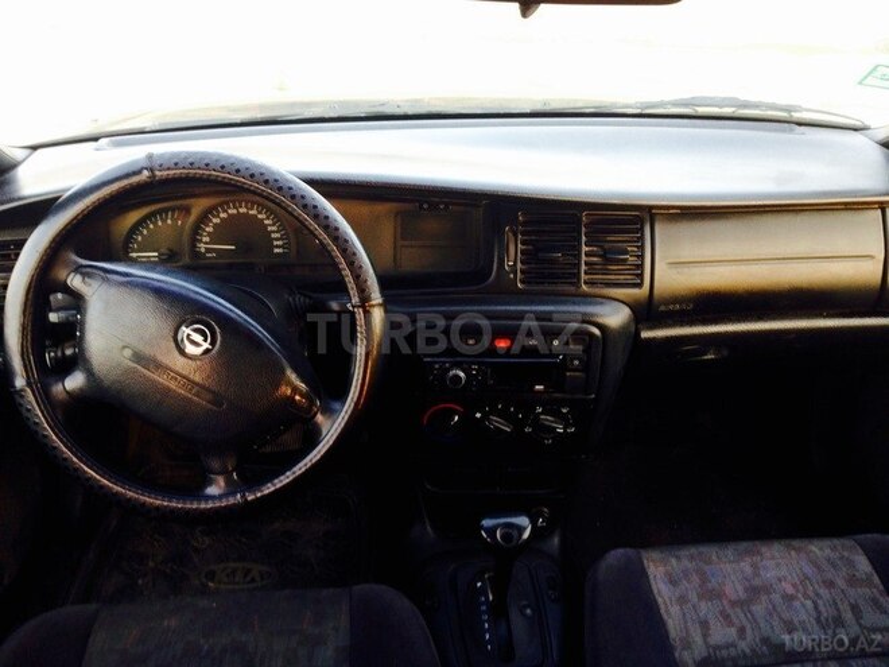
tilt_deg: -31.1
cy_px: 334
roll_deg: +0.2
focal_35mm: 33
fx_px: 847
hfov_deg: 55.4
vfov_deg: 42.9
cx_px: 444
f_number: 2.4
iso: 50
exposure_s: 1/20
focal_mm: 4.12
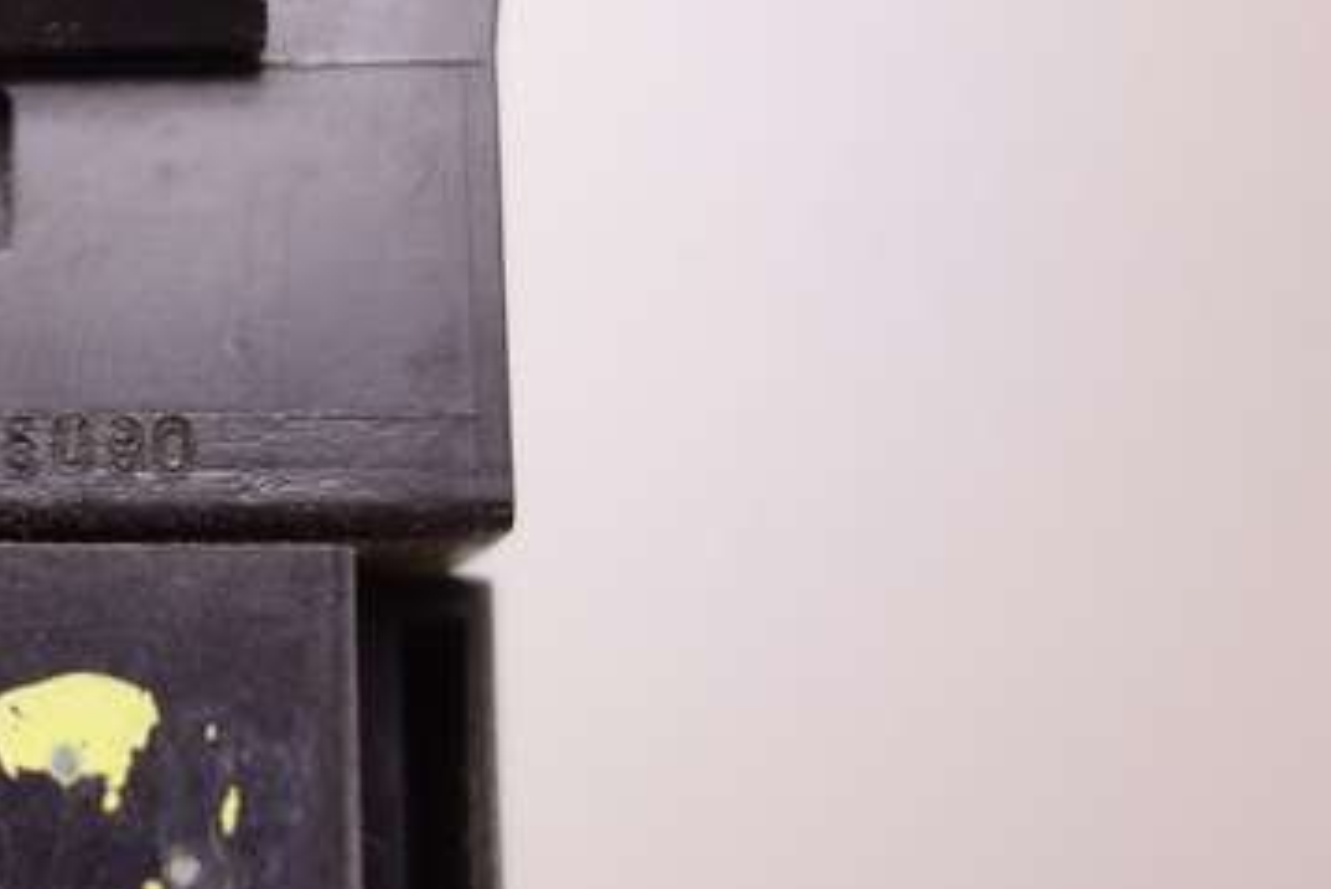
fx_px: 2219
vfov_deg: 22.5
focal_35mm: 60
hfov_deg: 30.9
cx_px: -7
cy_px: 290
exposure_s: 1/100
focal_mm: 10.4
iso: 125
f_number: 2.5
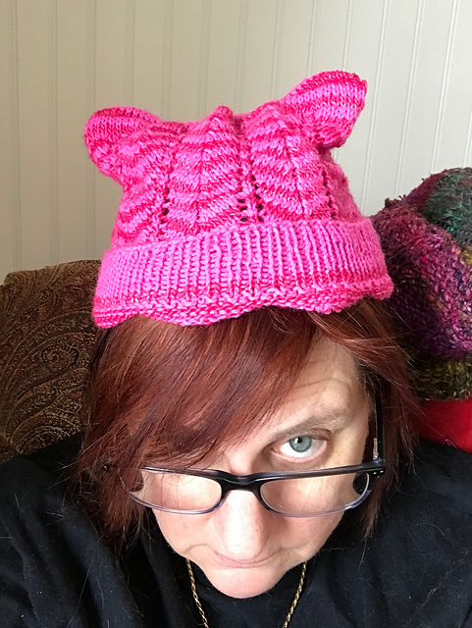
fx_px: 581
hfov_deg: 44.2
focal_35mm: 32
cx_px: 236
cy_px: 314
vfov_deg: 56.8
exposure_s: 1/30
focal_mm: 2.87
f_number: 2.2
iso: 160
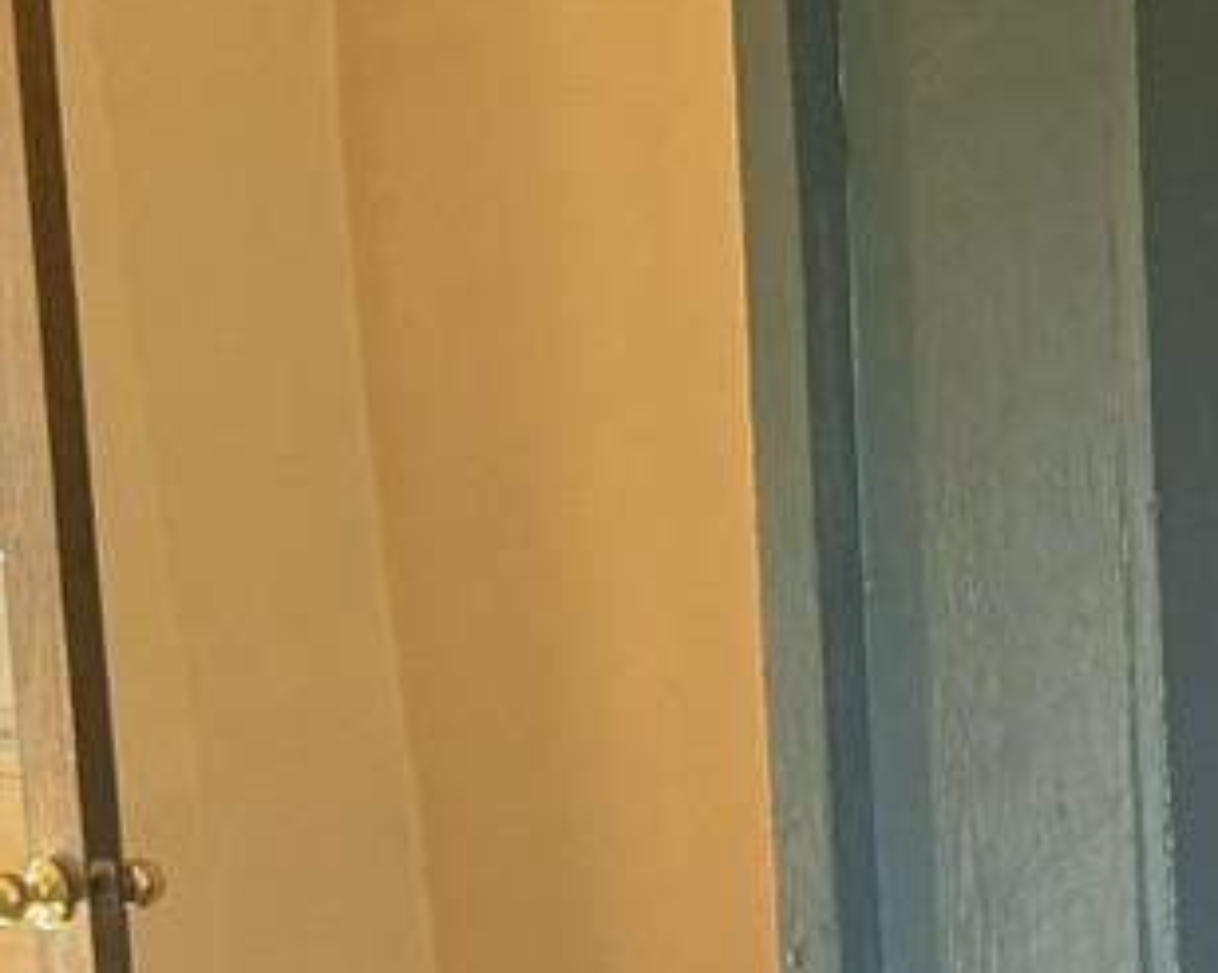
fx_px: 5620
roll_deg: -0.2
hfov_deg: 9.8
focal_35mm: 156
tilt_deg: -6.8
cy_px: 993
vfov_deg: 9.8
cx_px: 3504
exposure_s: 1/87
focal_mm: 6.76
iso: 200
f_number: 1.78
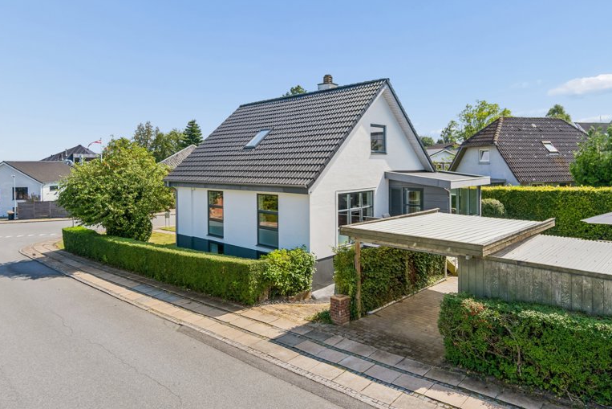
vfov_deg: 57.2
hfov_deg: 78.6
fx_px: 374
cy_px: 213
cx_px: 299
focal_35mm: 22
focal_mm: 14
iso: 200
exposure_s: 1/1250
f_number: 4
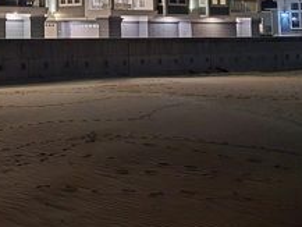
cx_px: -25
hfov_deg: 32.2
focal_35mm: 53
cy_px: -19
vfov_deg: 25.6
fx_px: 463
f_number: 1.7
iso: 2000
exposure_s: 1/24
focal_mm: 6.3
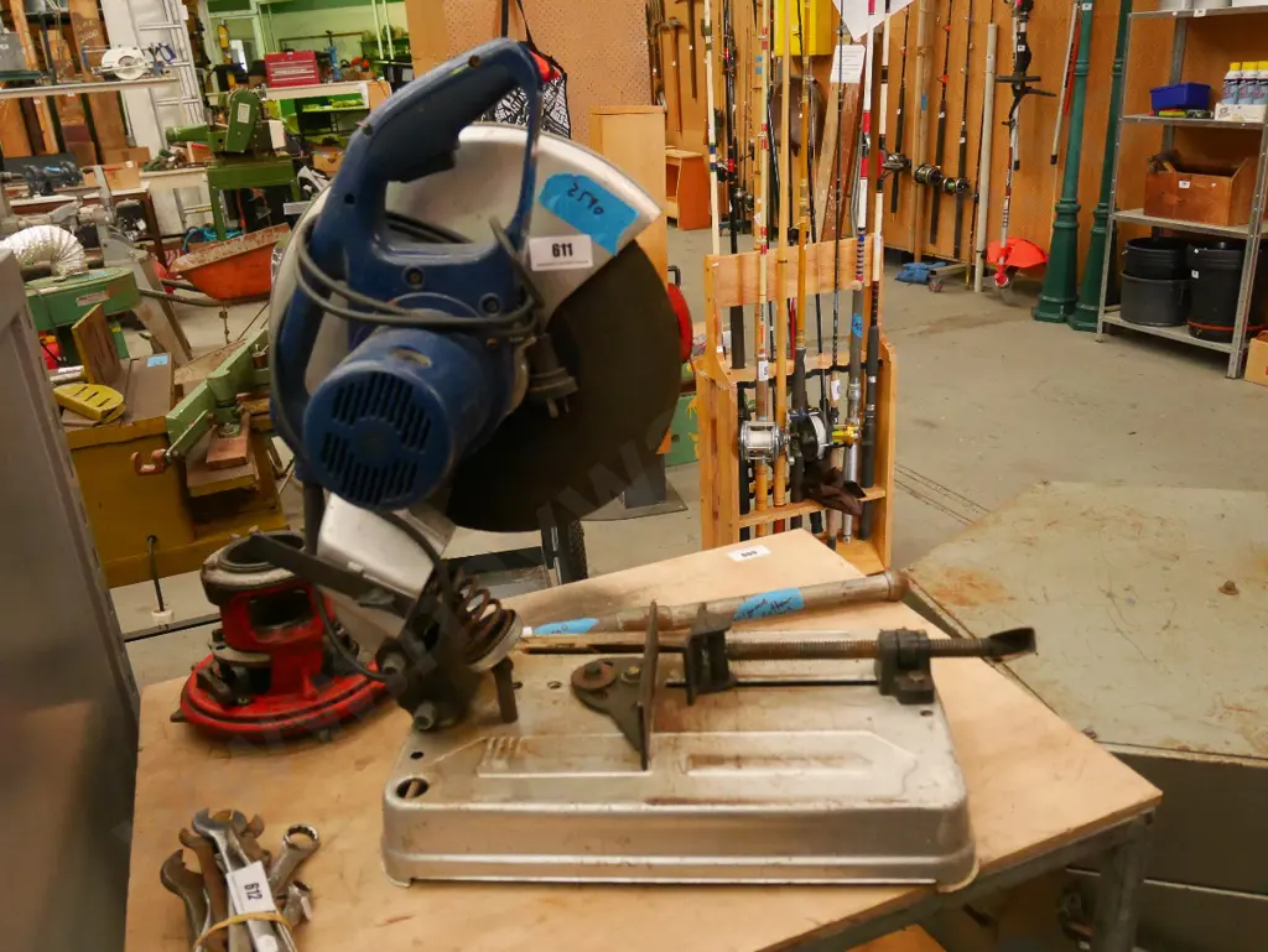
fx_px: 1099
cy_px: 476
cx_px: 634
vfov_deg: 46.8
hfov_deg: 59.9
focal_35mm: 30
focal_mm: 15
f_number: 3.7
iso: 3200
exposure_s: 1/250
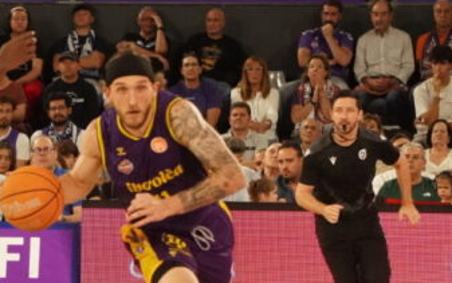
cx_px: 43
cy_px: 186
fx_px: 4893
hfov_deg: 5.3
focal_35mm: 397
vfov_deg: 3.3
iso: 6400
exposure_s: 1/1600
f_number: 5.6
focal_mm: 114
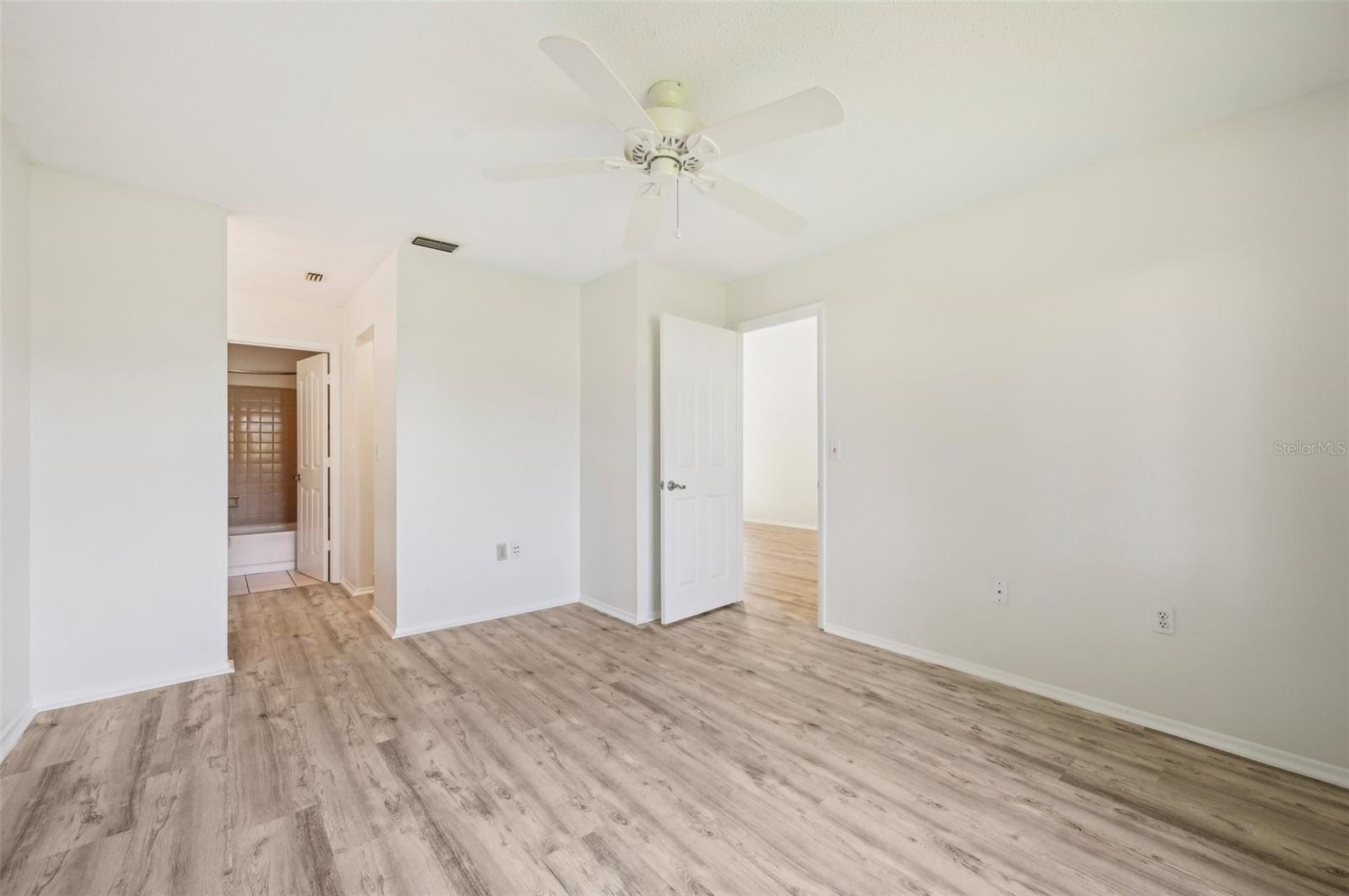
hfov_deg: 104.3
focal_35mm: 14
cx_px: 674
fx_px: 524
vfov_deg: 81.1
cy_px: 448
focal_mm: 14
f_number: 8
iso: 400
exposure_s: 1/40
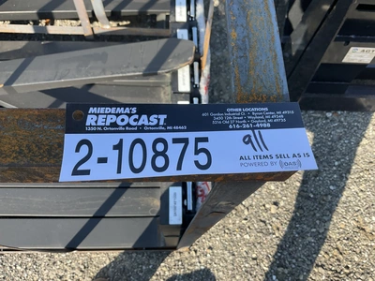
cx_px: 188
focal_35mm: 29
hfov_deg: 61.7
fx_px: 314
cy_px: 140
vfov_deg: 48.2
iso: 25
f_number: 1.8
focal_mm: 3
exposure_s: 1/406
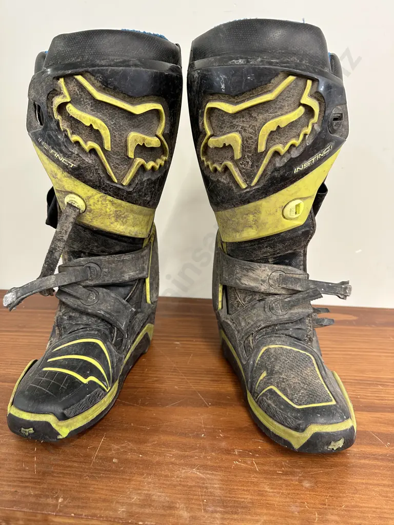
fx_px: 364
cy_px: 262
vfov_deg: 71.6
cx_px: 197
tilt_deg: -18.0
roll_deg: +0.4
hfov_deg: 56.8
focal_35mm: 24
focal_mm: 6.86
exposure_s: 1/50
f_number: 1.78
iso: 200
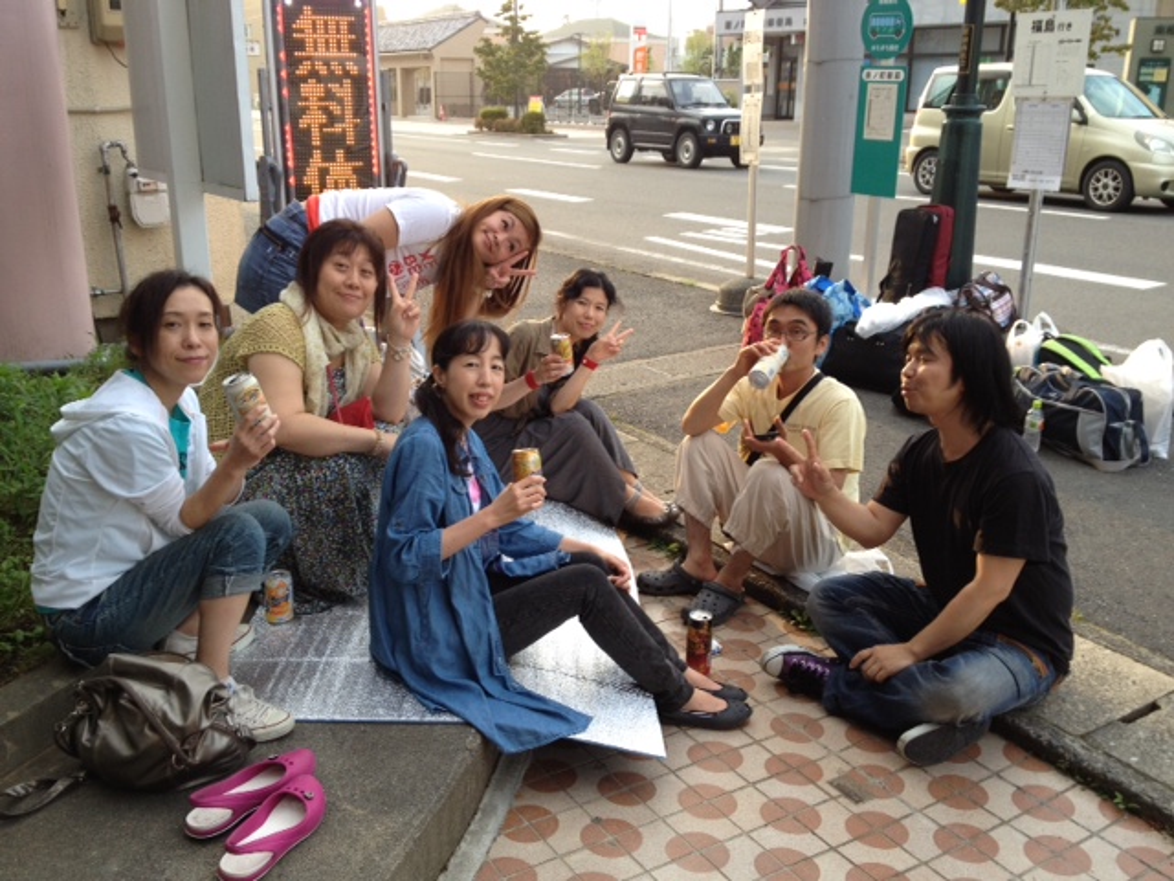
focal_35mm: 35
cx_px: 587
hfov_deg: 52.6
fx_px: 1187
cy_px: 440
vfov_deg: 40.7
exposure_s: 1/127
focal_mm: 4.28
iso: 64
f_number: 2.4
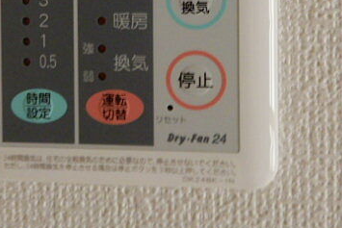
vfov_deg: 28.4
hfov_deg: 43.3
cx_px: 130
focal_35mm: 45
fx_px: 428
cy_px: 10
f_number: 3.4
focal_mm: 4.3
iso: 800
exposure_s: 1/5
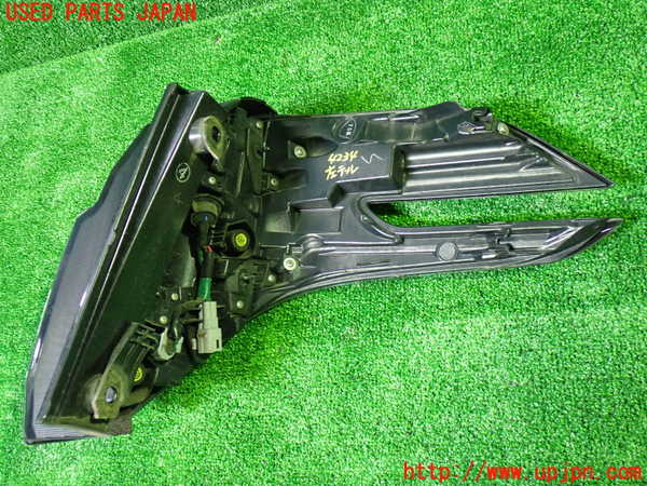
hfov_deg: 49.0
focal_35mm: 38
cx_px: 324
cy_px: 243
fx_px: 710
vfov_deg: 37.7
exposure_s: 1/25
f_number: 2.7
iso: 800
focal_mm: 6.83
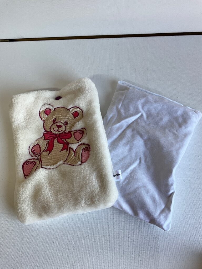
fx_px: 226
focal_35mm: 29
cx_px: 101
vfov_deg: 61.7
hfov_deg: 48.2
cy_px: 134
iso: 20
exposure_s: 1/100
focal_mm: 3
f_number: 1.8
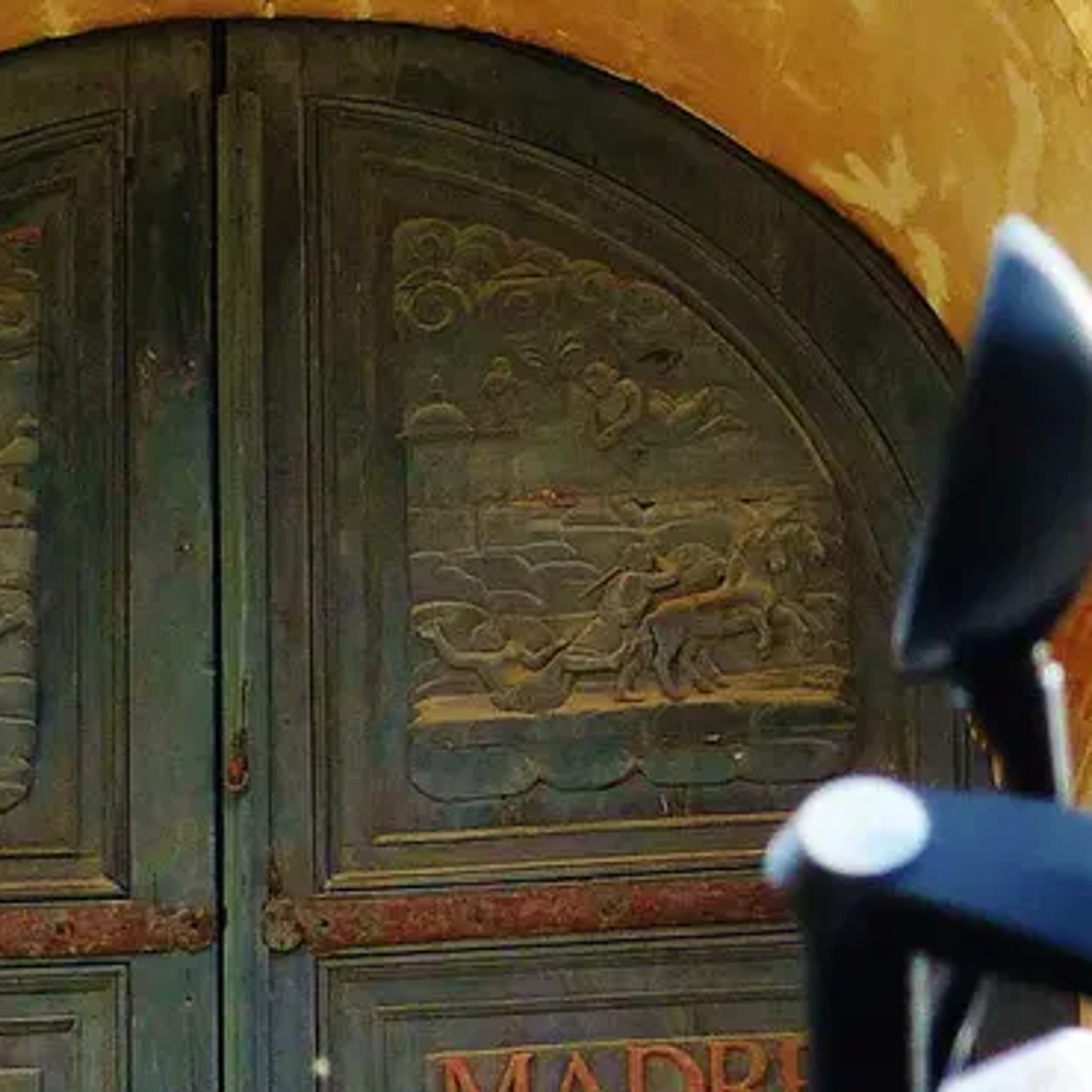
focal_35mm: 611
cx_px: 632
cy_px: 307
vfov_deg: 2.9
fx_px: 21807
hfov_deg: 2.9
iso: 100
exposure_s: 1/320
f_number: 4
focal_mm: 28.7
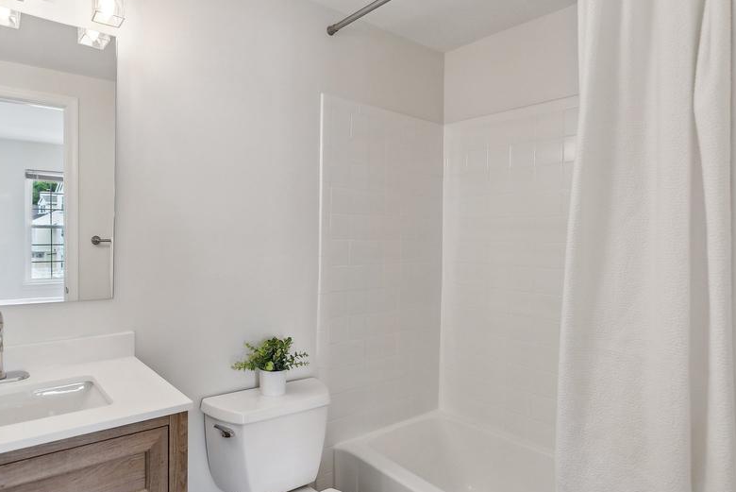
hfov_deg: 80.2
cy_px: 263
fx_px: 430
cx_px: 294
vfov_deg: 59.5
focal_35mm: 21
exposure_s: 1/125
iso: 400
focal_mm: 16
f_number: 3.5
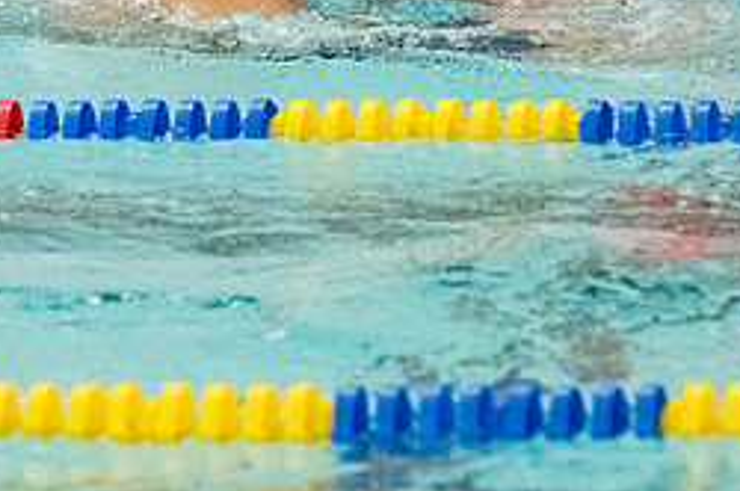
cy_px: -21
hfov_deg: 3.0
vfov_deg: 2.0
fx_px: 14308
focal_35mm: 697
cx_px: 77
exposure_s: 1/1250
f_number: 4.5
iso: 8000
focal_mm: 200
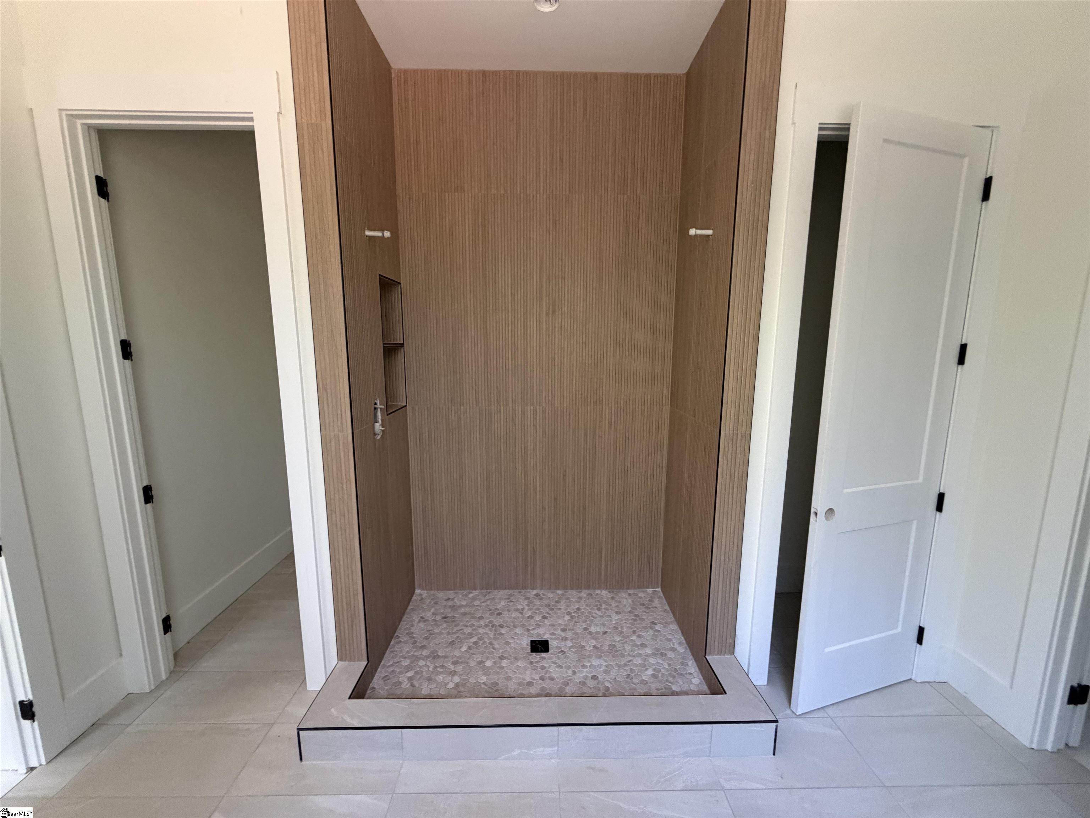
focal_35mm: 14
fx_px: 441
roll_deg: +0.0
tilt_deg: -9.4
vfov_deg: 85.7
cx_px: 545
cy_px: 409
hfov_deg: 102.1
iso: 320
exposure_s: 1/60
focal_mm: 2.22
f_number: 2.2
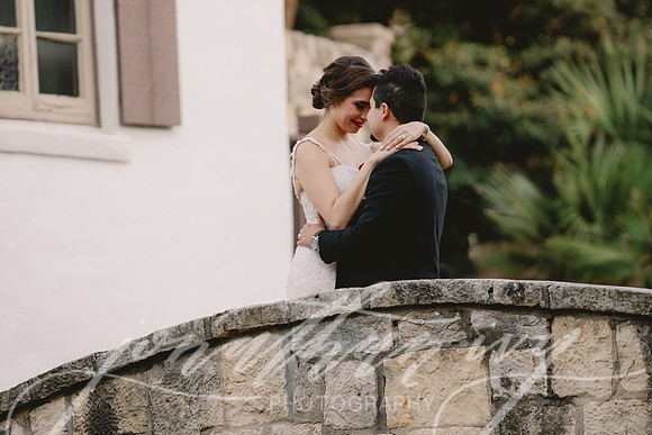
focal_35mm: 300
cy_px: 218
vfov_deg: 4.6
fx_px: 5434
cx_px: 326
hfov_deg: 6.9
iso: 800
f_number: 3.2
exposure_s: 1/200
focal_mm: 200
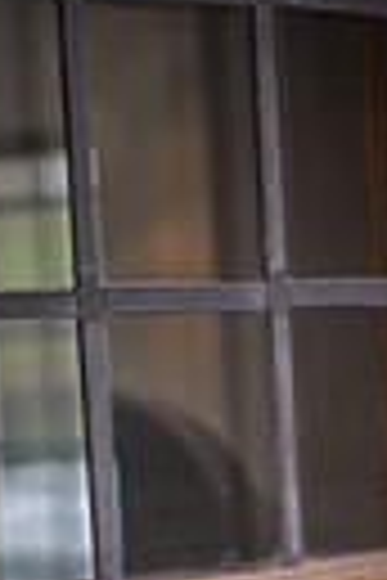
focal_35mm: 175
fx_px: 2822
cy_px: 944
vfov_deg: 11.2
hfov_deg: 7.7
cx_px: 536
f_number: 1.4
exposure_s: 1/60
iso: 800
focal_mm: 50
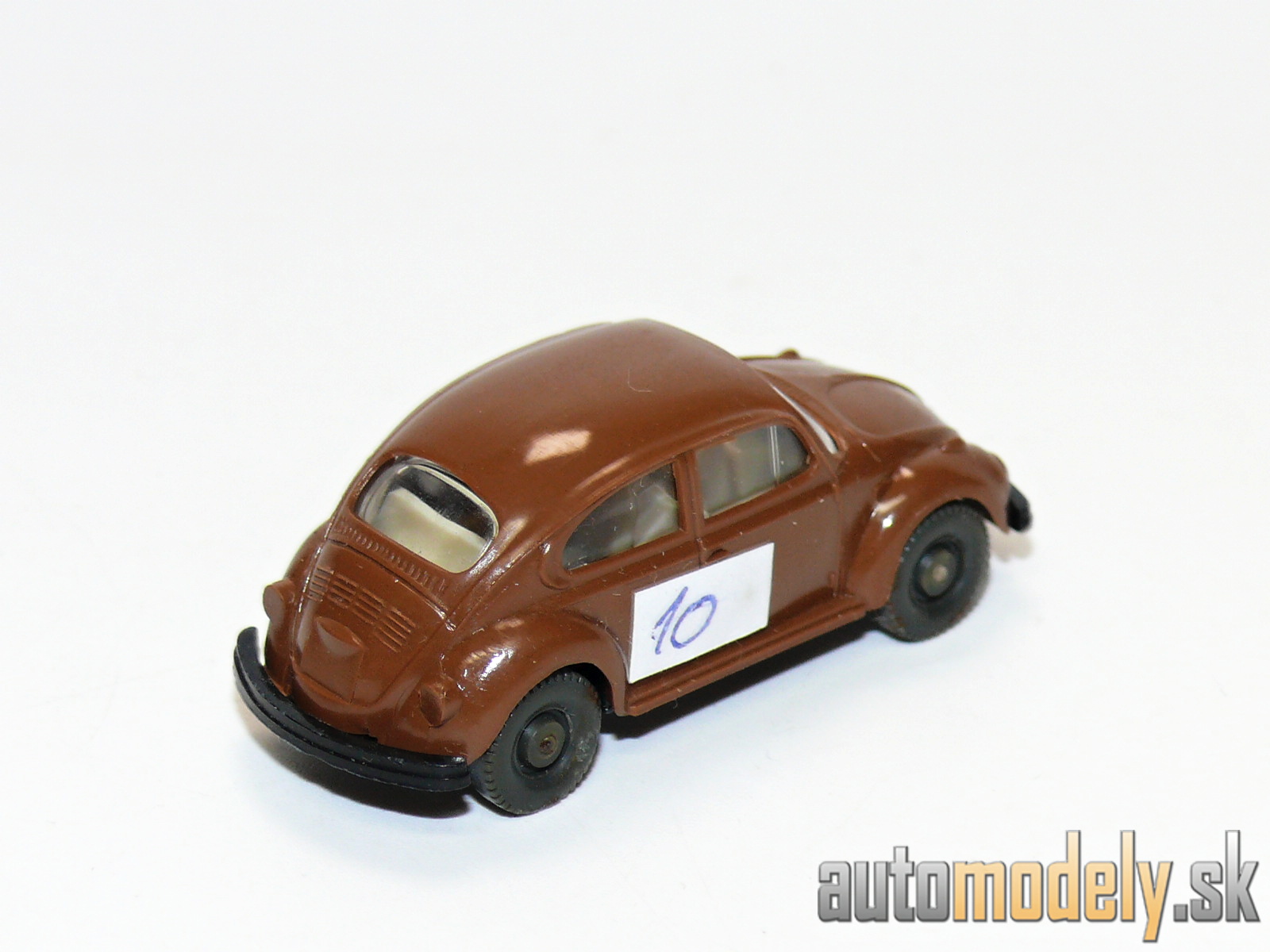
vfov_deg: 9.8
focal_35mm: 151
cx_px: 635
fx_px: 5540
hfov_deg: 13.1
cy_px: 476
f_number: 4
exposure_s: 1/30
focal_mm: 18
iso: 100
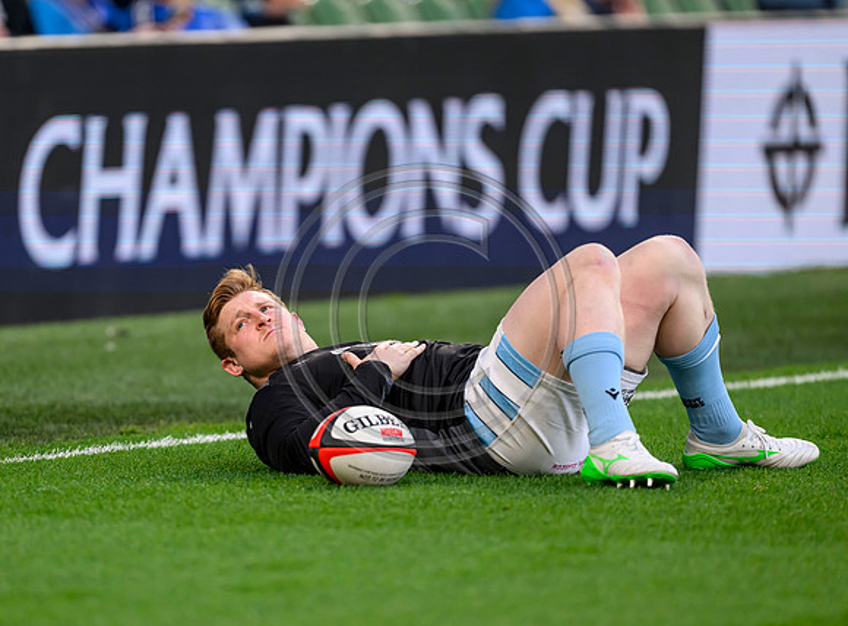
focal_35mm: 502
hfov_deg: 4.0
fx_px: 12234
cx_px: 331
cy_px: 367
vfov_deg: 2.9
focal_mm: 400
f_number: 2.8
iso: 1600
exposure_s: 1/2500
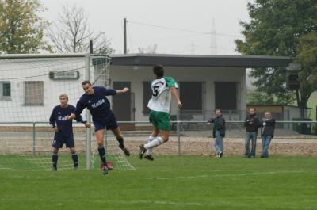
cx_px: 158
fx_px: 2636
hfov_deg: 6.9
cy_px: 105
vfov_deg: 4.6
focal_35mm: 300
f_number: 5
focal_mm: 200
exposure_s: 1/350
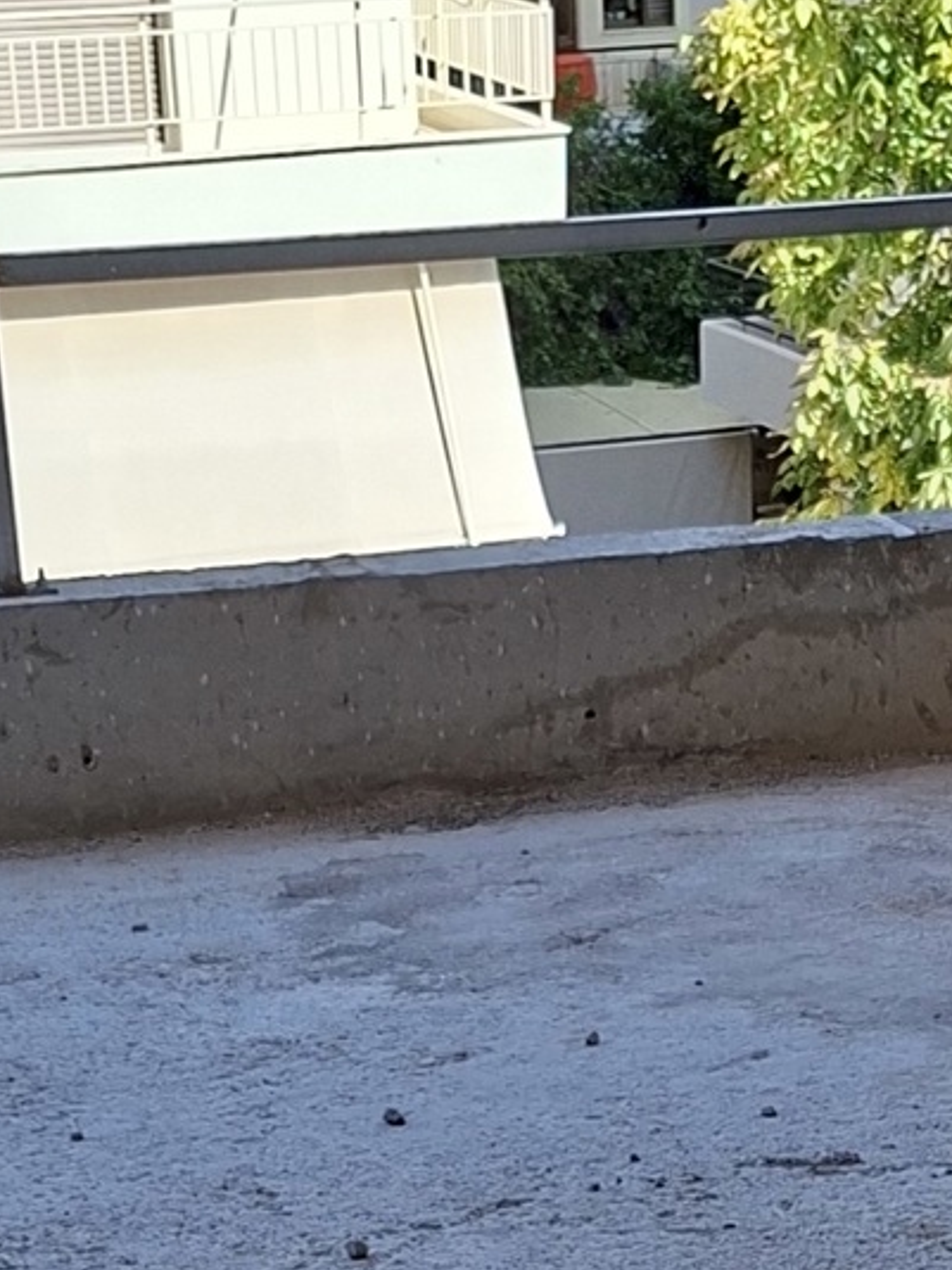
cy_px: 1935
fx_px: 4035
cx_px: 731
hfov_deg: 13.4
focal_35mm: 110
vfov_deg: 16.3
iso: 50
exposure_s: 1/539
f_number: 1.8
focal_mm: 5.54
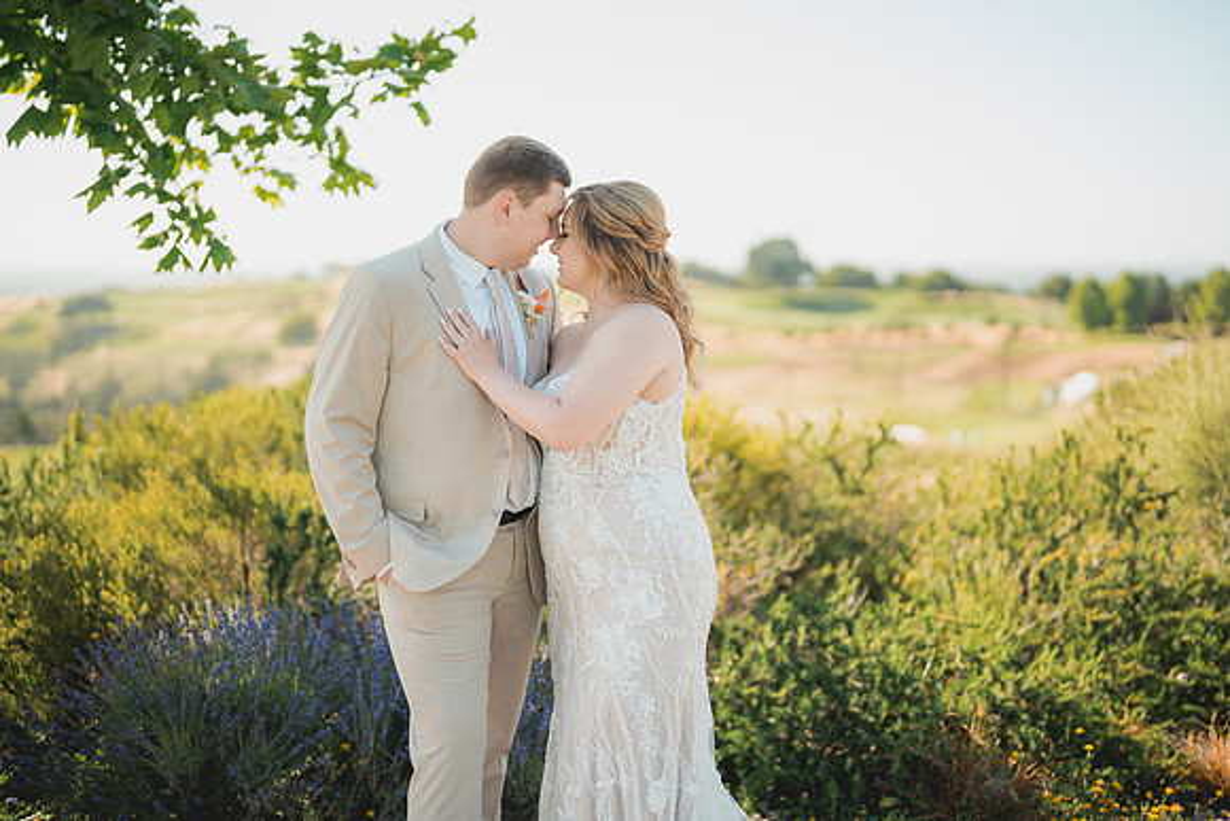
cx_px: 615
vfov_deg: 27.0
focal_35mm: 50
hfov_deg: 39.6
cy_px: 410
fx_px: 1709
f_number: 1.2
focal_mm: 50
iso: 50
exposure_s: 1/1600
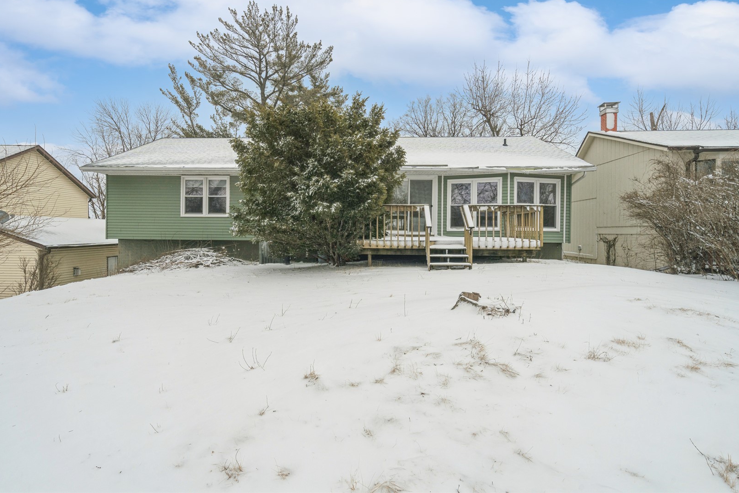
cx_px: 351
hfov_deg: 86.8
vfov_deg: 64.5
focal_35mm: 19
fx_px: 390
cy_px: 233
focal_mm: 18
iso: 400
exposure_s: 1/250
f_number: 10
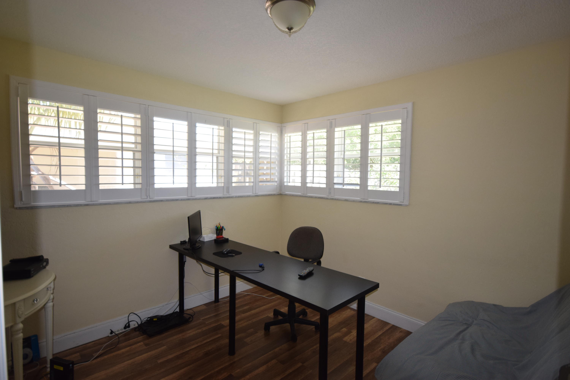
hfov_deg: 90.0
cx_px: 285
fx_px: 285
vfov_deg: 67.4
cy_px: 190
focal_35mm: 18
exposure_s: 1/125
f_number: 5.6
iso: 640
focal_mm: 12
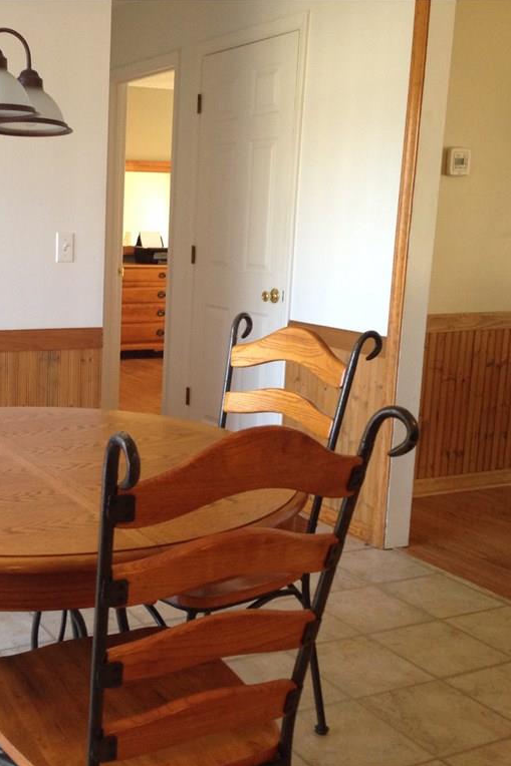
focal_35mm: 46
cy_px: 383
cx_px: 77
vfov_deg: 42.8
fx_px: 980
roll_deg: +0.0
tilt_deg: -10.9
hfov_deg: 28.4
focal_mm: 4.12
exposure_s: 1/20
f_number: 2.4
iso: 80
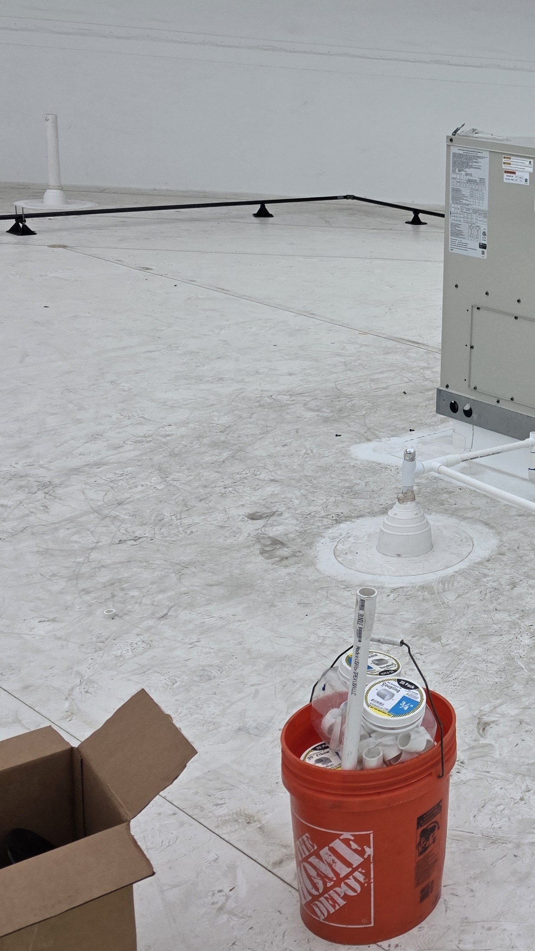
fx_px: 1160
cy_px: 354
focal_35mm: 46
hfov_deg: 23.0
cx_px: 703
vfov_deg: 44.2
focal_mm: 6.3
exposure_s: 1/5958
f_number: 1.7
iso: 80
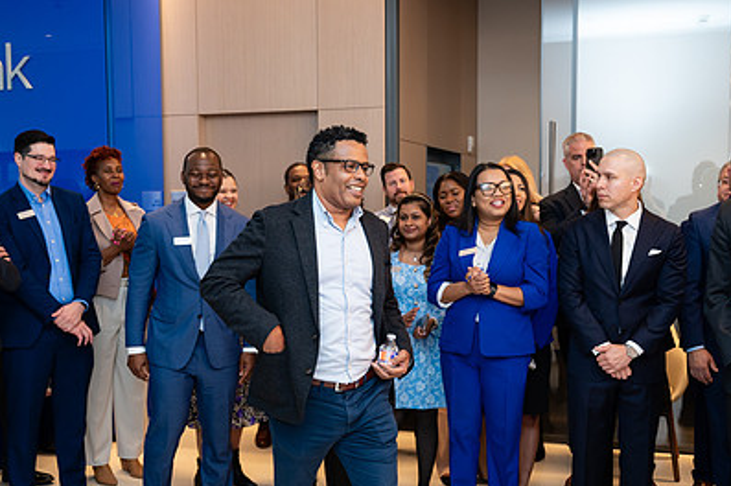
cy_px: 282
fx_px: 933
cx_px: 328
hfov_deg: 42.7
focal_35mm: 46
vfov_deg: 29.2
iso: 500
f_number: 3.2
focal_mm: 30.5
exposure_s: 1/200
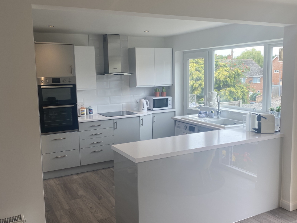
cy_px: 112
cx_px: 148
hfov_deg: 67.3
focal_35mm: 26
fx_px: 223
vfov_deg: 53.1
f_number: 1.8
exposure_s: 1/132
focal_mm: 4.25
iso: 32
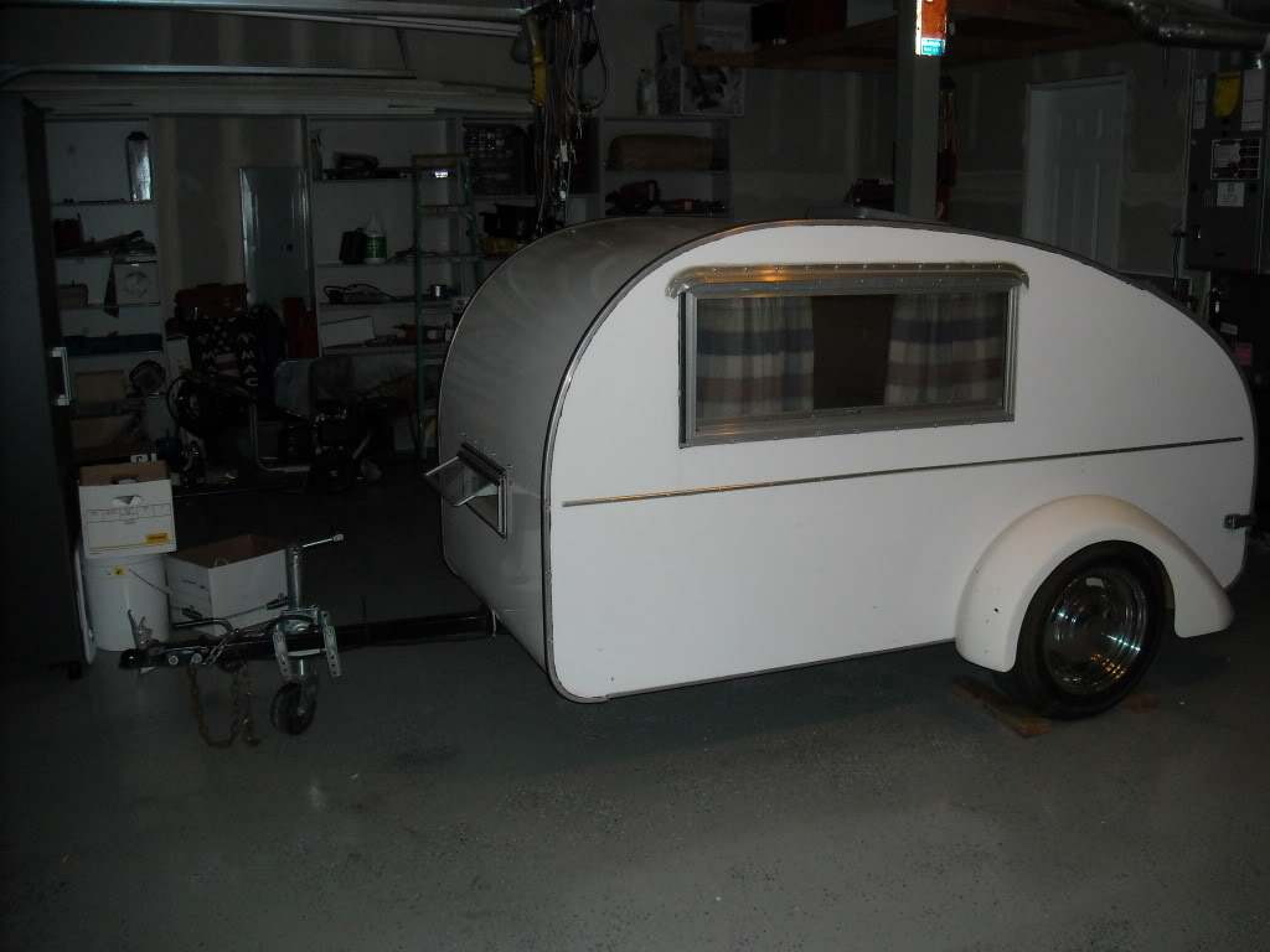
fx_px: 1284
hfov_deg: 52.6
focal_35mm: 35
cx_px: 635
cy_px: 476
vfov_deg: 40.7
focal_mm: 5.7
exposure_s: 1/60
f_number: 2.8
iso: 200
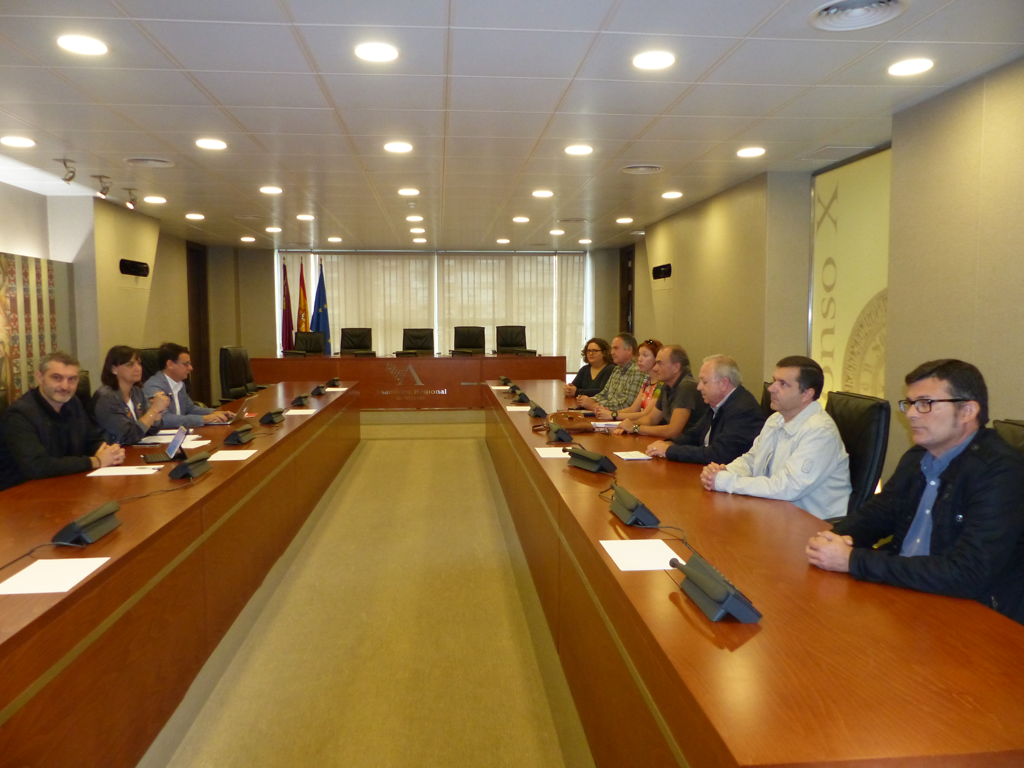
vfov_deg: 54.9
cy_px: 384
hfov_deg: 69.4
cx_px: 512
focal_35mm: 25
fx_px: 740
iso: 400
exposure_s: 1/60
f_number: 2.8
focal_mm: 4.5
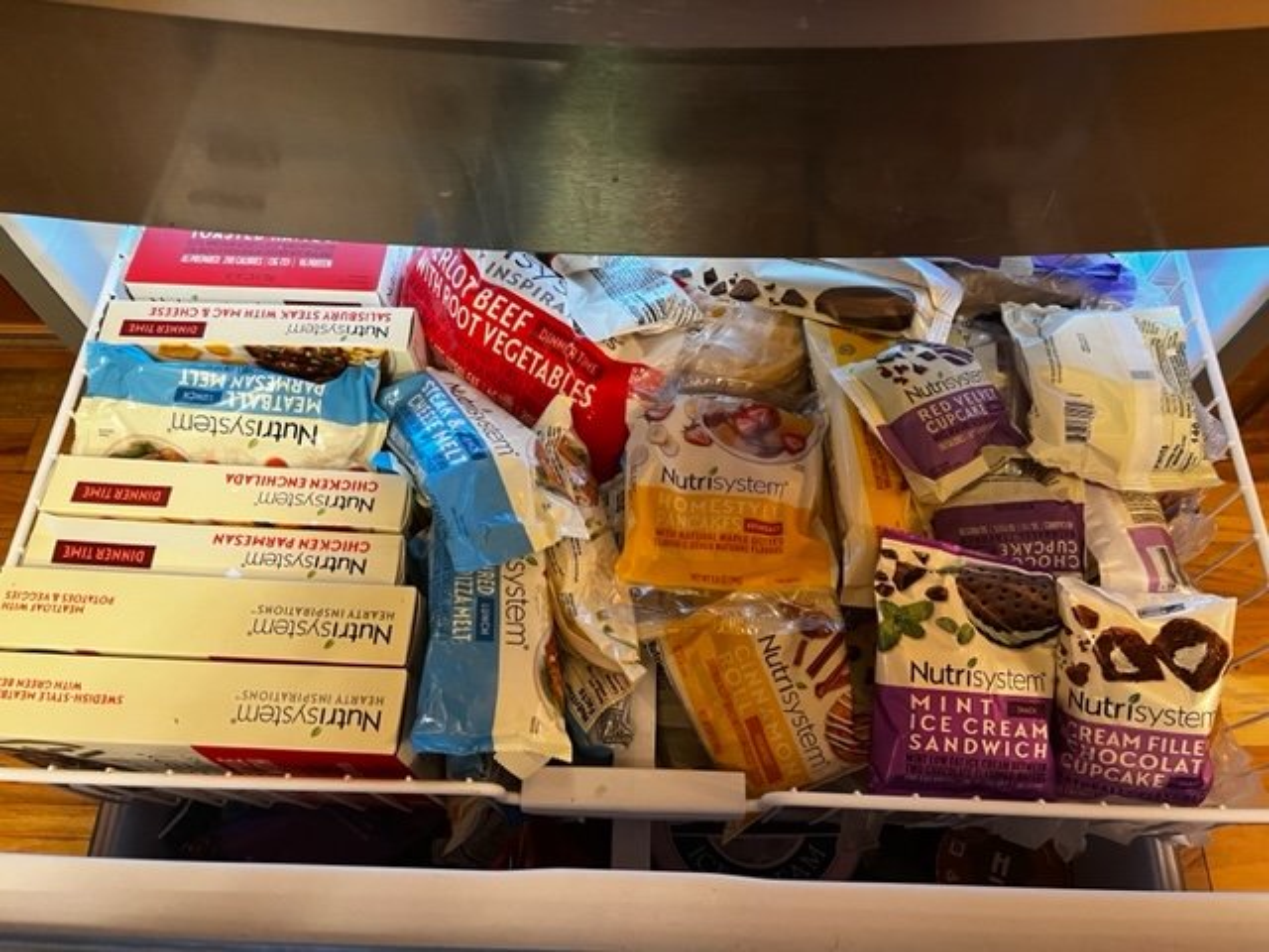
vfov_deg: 53.1
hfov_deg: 67.3
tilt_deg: -62.8
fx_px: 953
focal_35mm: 26
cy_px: 476
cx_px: 634
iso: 500
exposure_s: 1/60
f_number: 1.5
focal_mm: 5.7
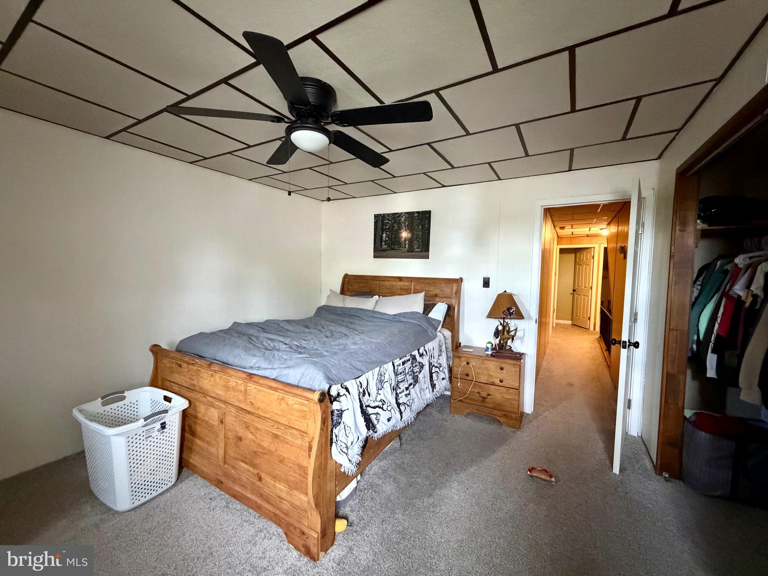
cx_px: 384
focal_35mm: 14
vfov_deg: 85.7
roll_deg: -0.1
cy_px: 288
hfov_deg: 102.1
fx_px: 311
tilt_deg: -4.0
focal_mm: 2.22
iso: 1250
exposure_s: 1/57
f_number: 2.2
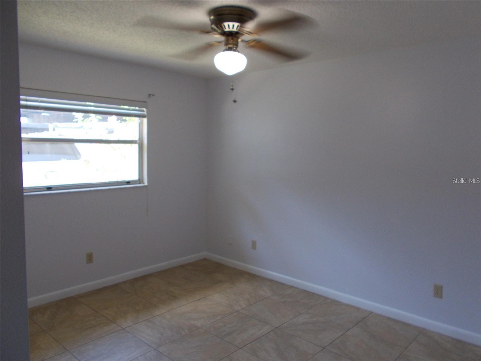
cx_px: 240
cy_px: 180
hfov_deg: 67.3
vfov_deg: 53.1
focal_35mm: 26
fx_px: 361
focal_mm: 4.6
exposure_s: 1/25
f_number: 3.2
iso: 100
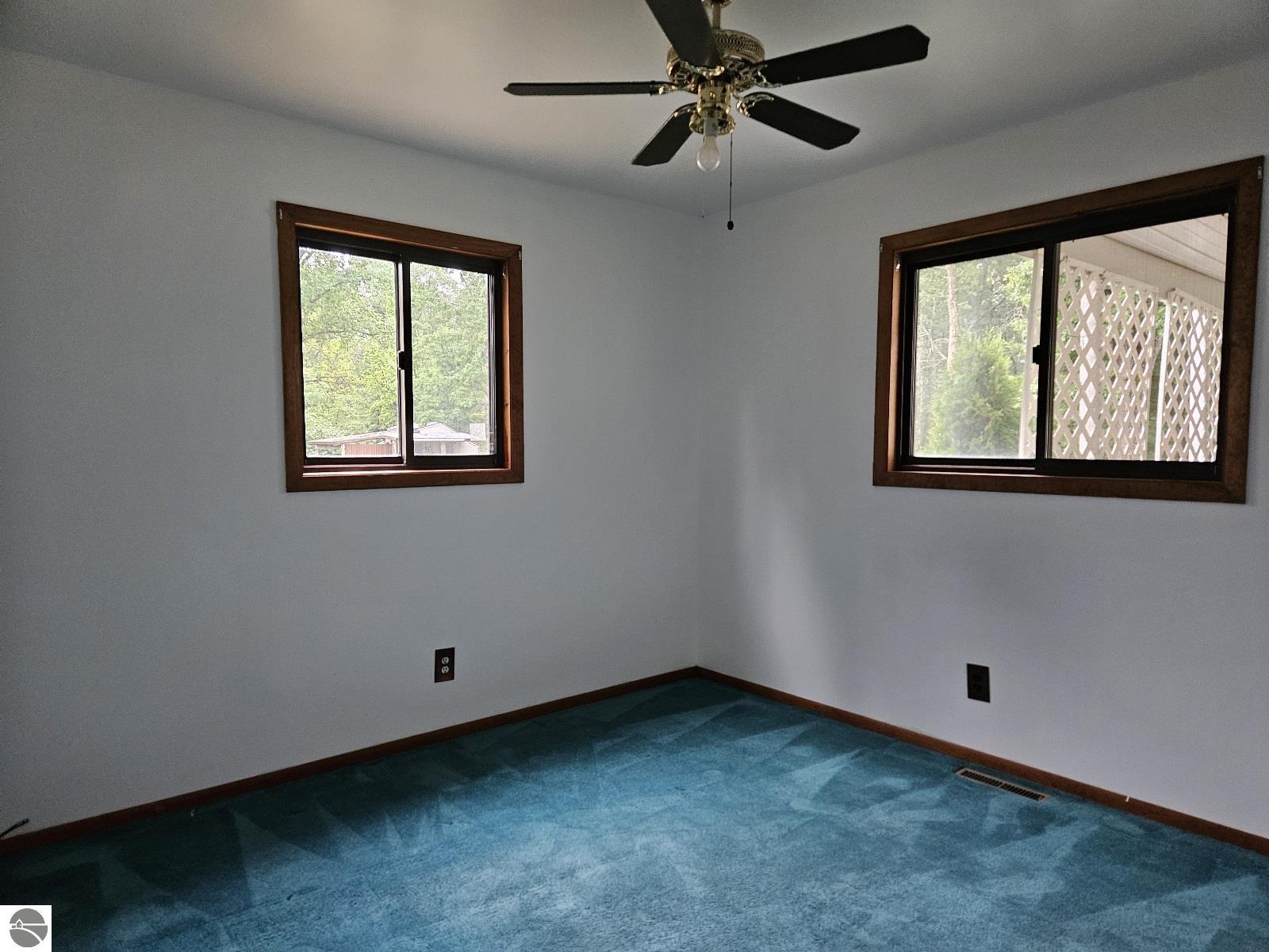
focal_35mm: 23
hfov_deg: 73.9
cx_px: 634
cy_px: 476
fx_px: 843
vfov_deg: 58.9
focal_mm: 5.4
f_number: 1.8
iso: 640
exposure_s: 1/60.2
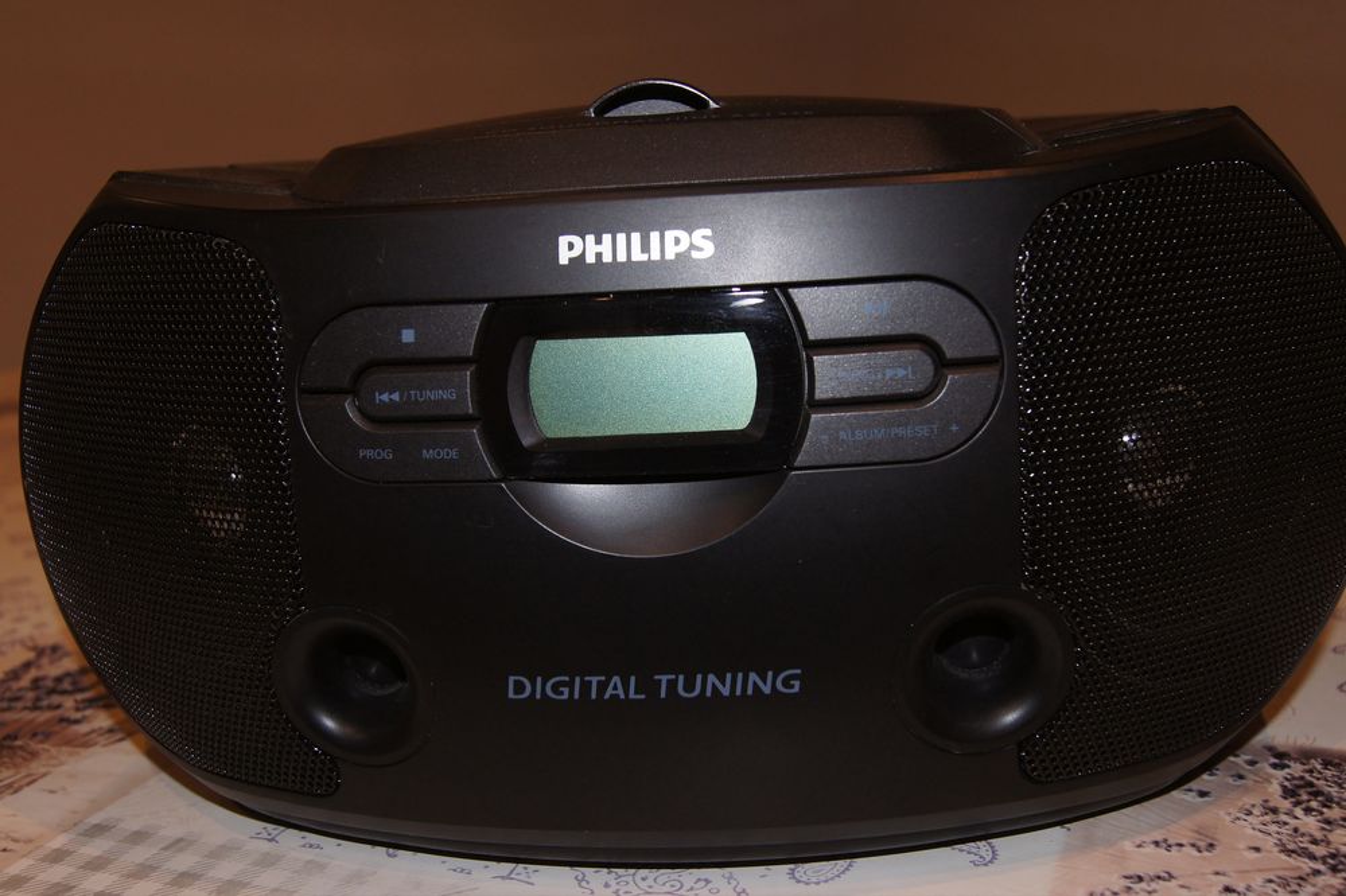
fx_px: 1458
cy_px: 448
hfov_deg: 49.6
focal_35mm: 39
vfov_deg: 34.2
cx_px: 673
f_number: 7.1
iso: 400
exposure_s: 1/60
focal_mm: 26
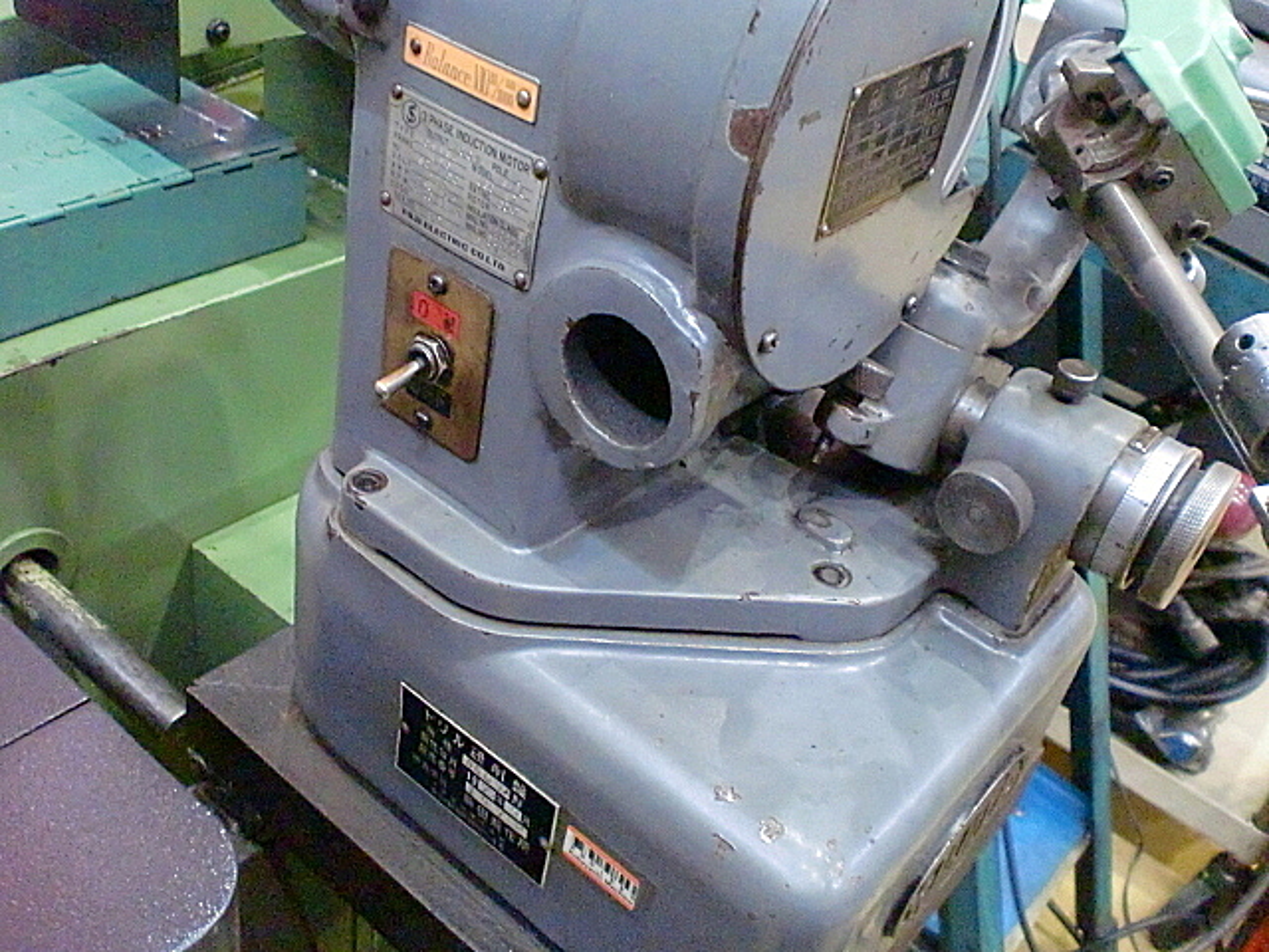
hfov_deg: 52.6
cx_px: 634
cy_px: 476
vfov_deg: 40.7
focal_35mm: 35
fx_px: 1283
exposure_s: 1/60
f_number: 3.1
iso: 1250
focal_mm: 6.3
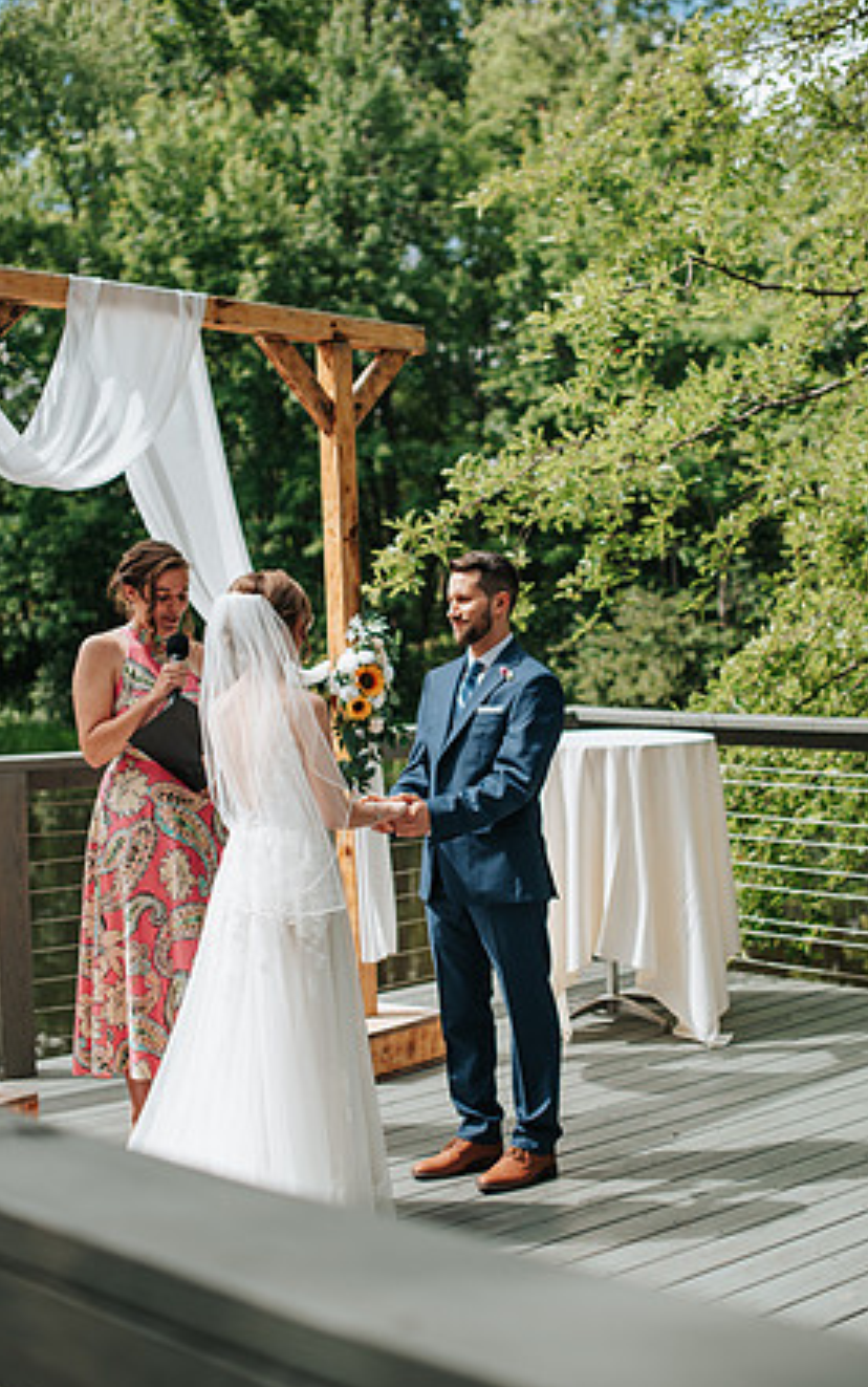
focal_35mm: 52
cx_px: 465
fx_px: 1966
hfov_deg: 24.9
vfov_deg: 38.9
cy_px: 705
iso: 100
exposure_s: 1/800
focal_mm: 50
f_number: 2.8
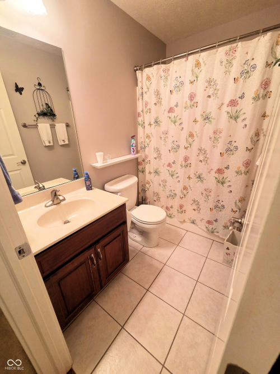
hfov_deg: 89.9
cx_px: 140
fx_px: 140
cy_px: 187
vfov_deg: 106.2
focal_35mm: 13
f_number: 2.2
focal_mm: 2.2
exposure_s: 1/60
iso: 400
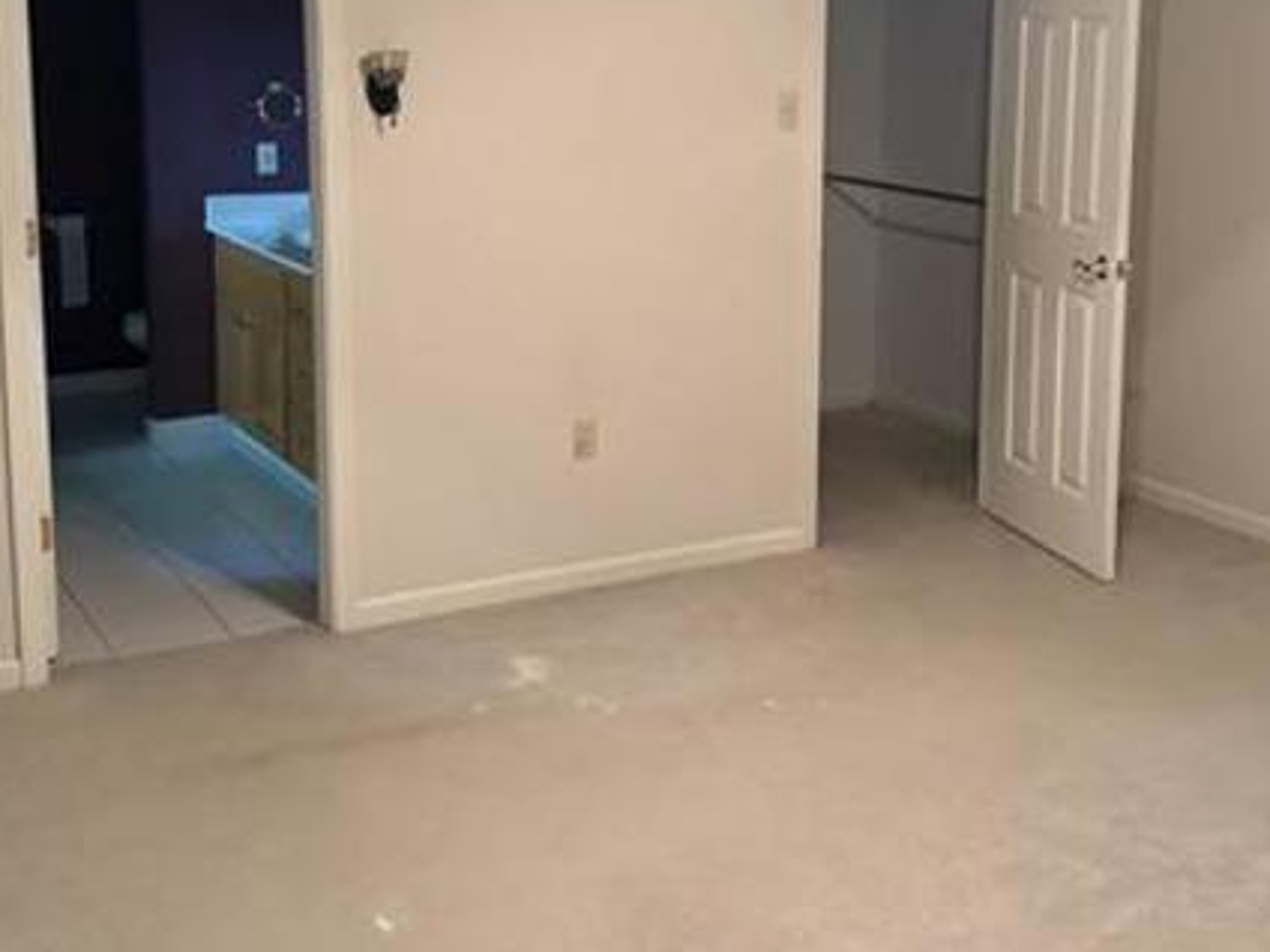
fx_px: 1798
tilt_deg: -8.6
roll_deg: -0.6
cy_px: 248
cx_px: 683
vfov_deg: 29.3
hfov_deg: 38.9
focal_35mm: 49
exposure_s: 1/40
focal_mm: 5.96
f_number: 1.6
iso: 500
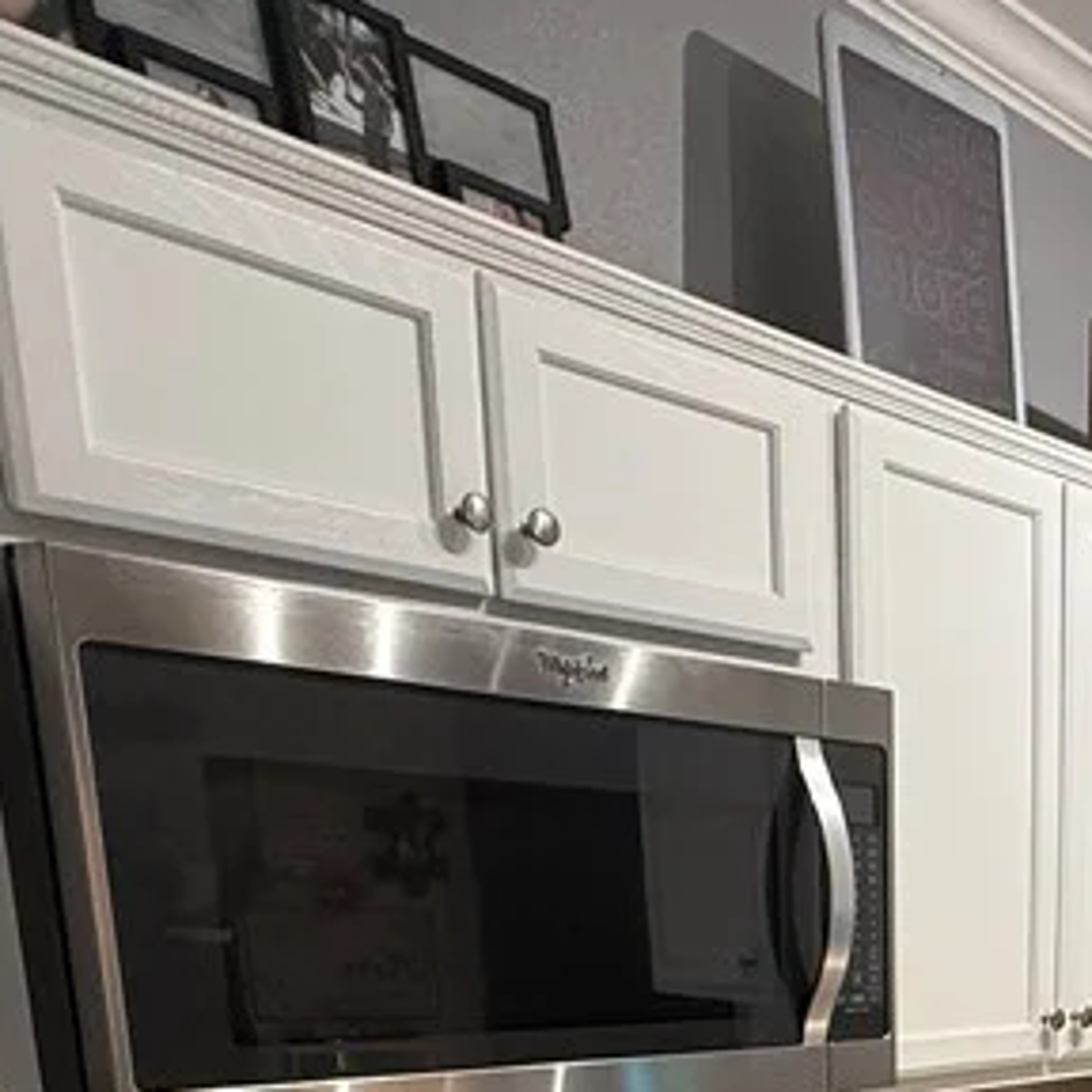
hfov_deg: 33.1
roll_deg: -3.0
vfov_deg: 32.3
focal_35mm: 44
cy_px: 1282
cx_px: 1228
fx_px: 1570
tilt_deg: -14.8
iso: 320
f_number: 2.2
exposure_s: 1/120
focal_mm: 2.22
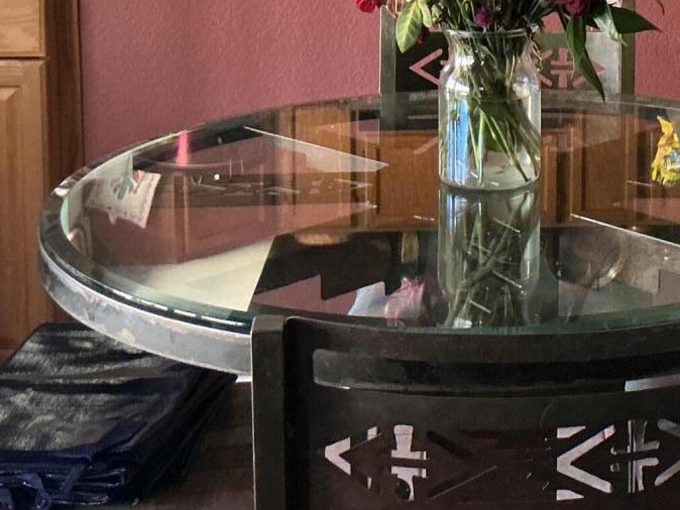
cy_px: -71
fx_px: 1690
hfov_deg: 22.1
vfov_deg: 16.6
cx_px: 640
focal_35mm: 86
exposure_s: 1/40
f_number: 1.8
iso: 320
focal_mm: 3
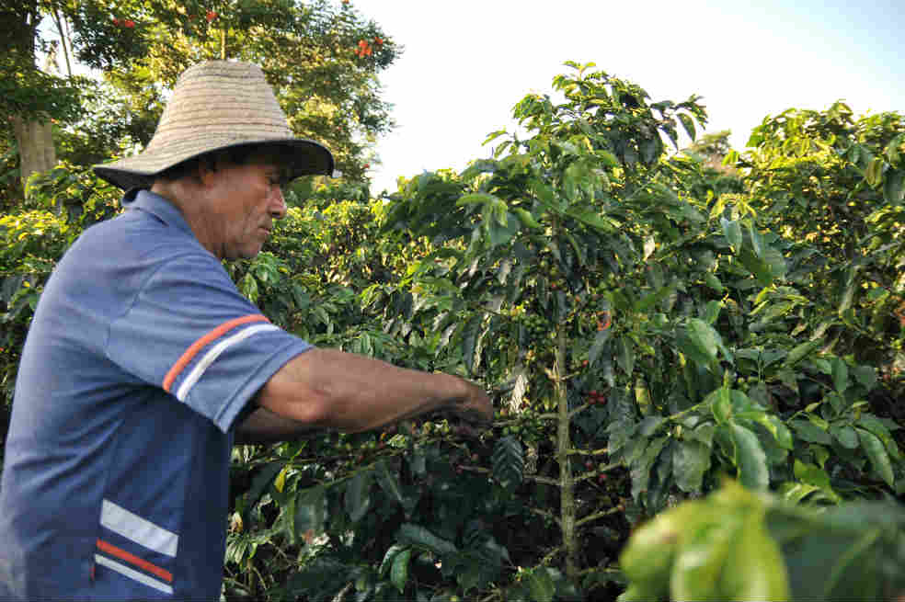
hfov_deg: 67.4
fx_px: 678
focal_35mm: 27
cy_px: 301
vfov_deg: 47.9
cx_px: 452
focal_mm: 18
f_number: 2.8
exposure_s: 1/160
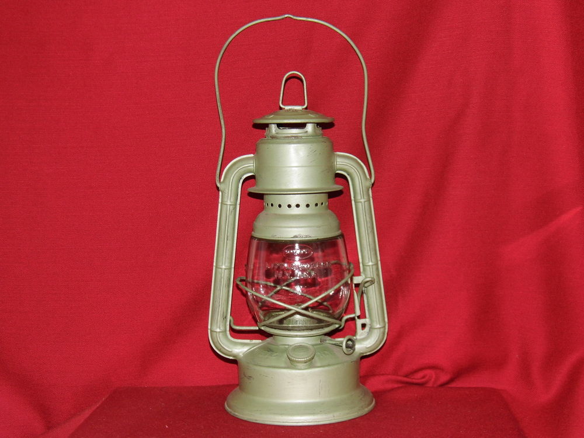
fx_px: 979
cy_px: 219
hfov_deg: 33.2
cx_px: 292
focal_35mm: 58
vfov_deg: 25.2
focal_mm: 10.4
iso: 100
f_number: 3.9
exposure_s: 1/60
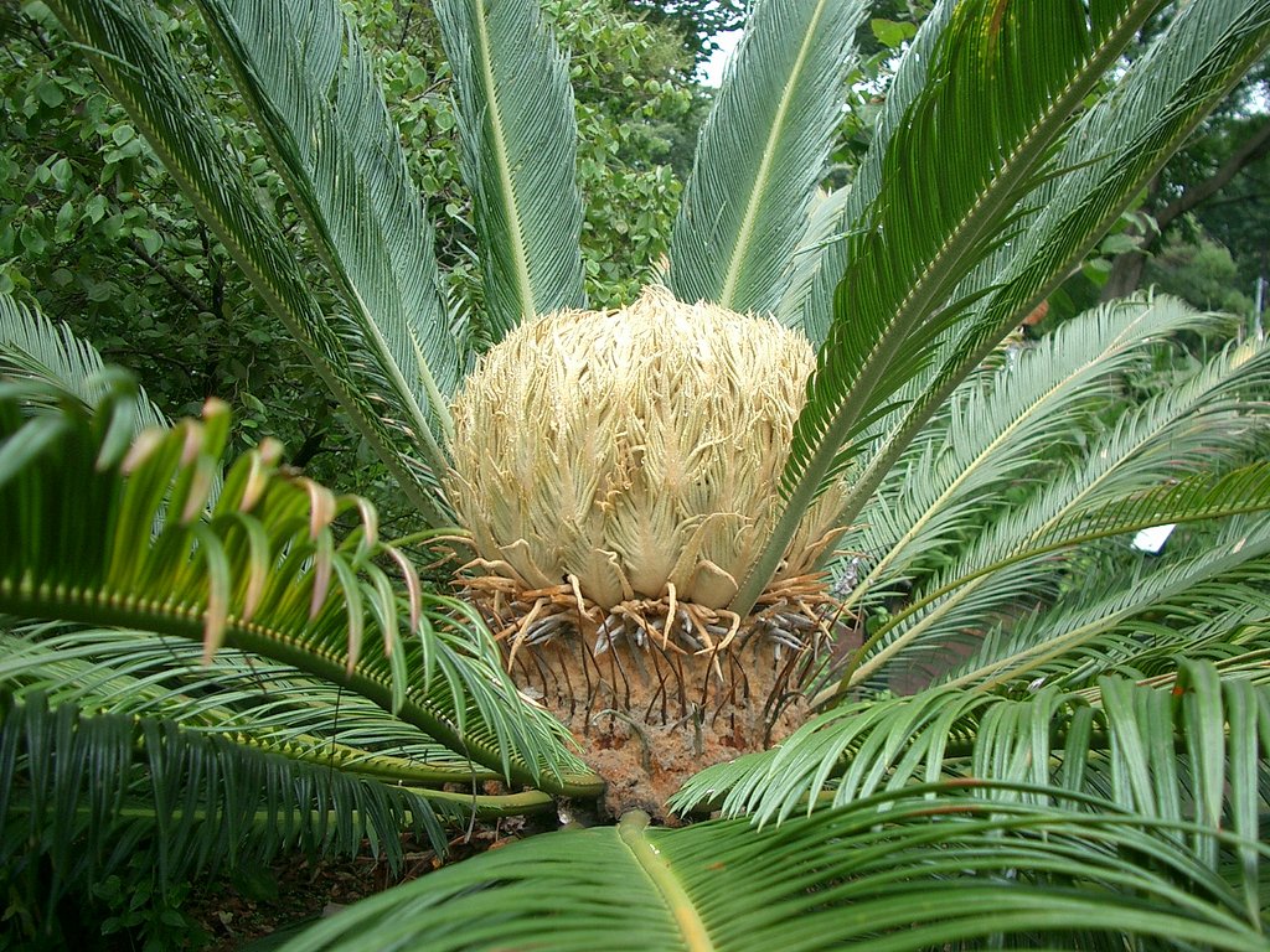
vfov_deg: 40.7
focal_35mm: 35
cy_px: 476
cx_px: 635
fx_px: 1284
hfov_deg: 52.6
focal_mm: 5.8
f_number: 2.6
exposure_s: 1/125
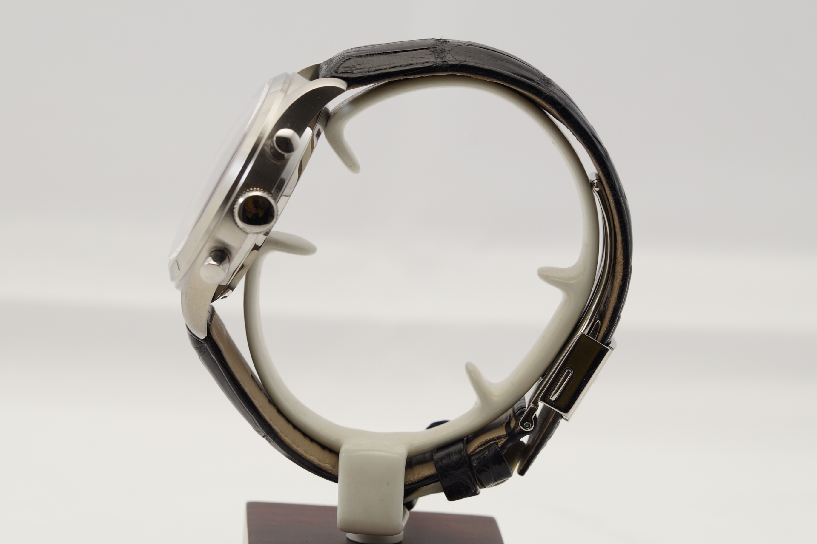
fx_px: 3574
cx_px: 408
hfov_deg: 13.0
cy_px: 272
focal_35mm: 158
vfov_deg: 8.7
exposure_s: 1/5
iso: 100
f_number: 8
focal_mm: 105
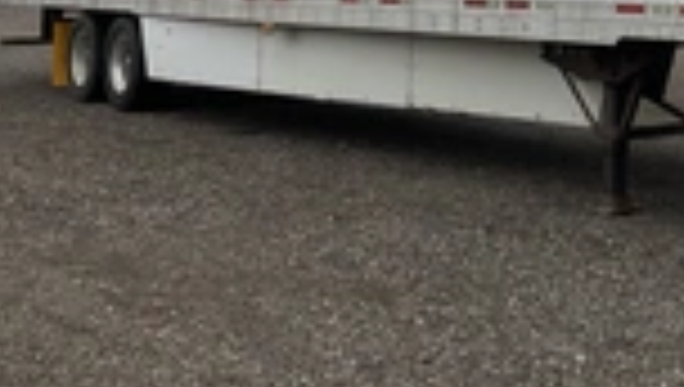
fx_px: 1507
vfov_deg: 13.7
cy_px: -212
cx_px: 675
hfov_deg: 24.5
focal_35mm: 83
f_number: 1.8
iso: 25
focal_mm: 3
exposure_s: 1/2320
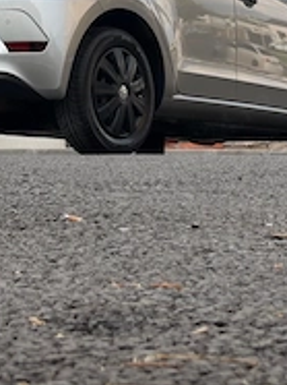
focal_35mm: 112
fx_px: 1241
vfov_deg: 17.2
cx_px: 85
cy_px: 6
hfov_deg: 13.2
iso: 40
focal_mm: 5.96
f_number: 1.6
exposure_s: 1/1312
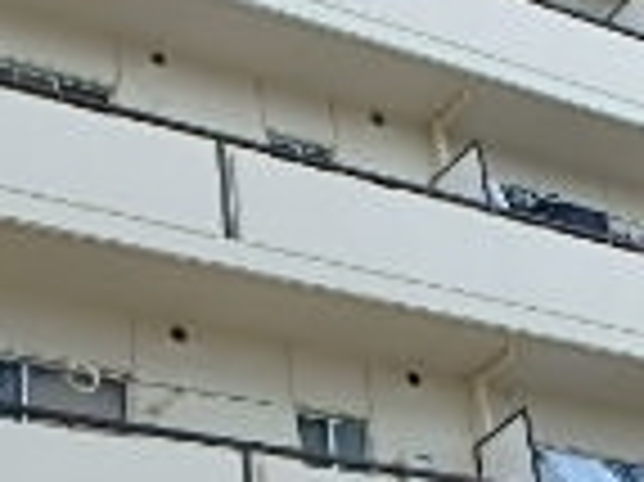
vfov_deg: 15.7
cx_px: 428
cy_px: 320
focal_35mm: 94
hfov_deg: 20.8
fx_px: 1747
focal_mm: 3.7
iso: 125
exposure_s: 1/640
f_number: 3.5
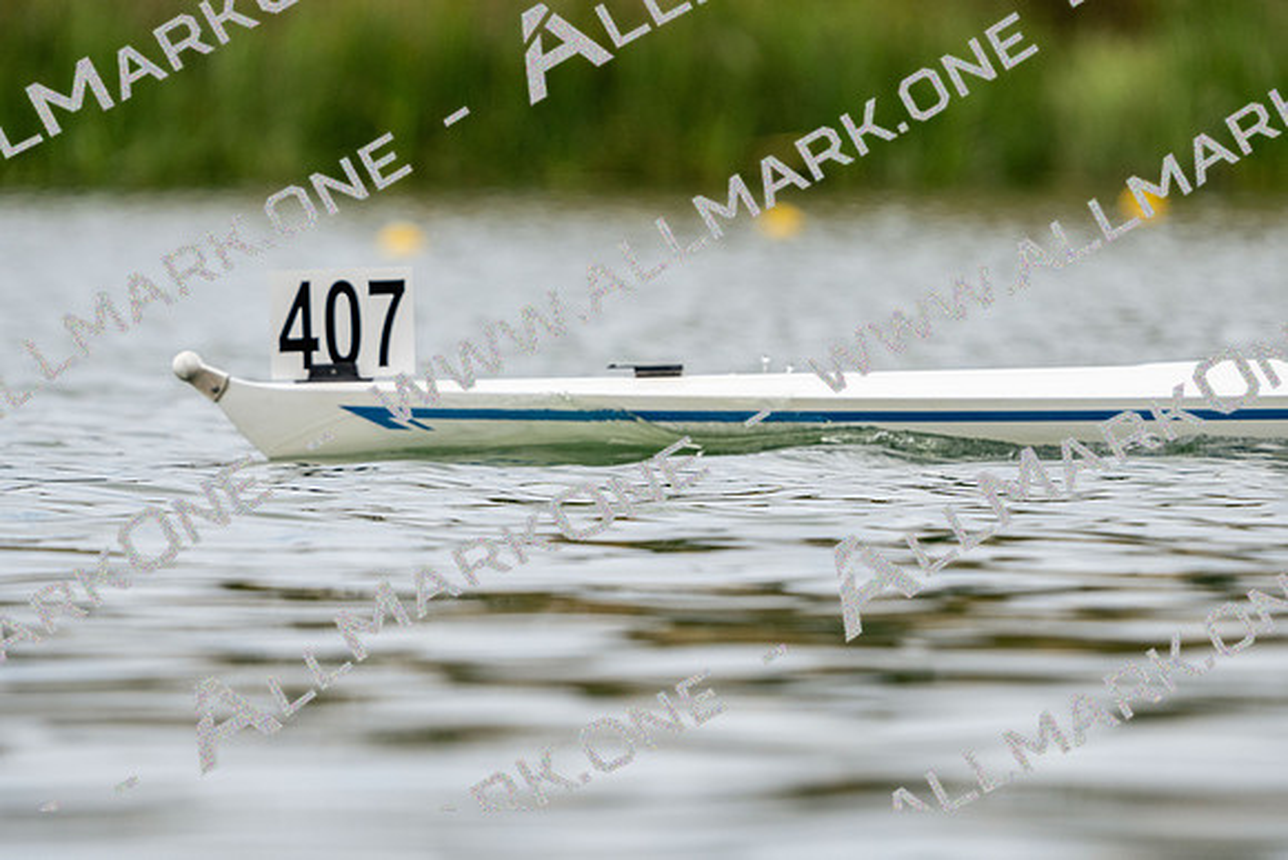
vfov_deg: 2.1
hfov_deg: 3.1
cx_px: 644
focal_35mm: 661
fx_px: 23654
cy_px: 430
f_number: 6.3
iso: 400
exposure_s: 1/1600
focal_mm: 441
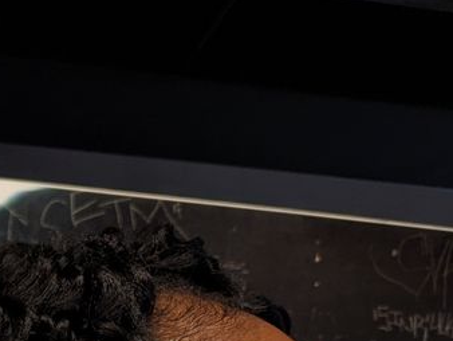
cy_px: 642
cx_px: -292
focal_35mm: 91
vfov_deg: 14.1
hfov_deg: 18.2
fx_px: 1192
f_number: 1.85
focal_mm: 6.81
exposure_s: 1/23.8
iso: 233
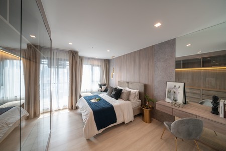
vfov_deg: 90.0
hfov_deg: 112.6
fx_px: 75
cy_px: 76
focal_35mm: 12
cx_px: 113
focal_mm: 12
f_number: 7.1
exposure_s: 1/30
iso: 160
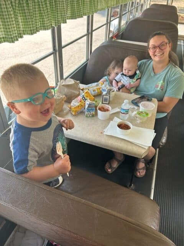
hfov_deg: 53.1
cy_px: 123
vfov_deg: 67.3
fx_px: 184
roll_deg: -4.7
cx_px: 92
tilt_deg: -36.0
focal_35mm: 26
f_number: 1.5
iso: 50
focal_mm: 5.7
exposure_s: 1/238
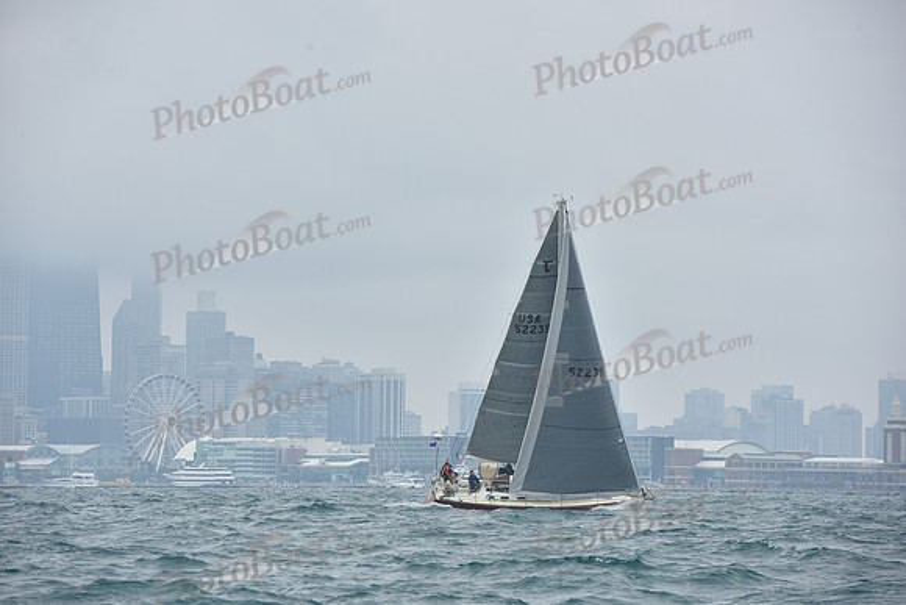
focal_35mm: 200
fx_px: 5034
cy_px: 302
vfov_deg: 6.9
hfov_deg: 10.3
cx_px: 453
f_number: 9
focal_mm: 200
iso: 250
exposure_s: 1/800
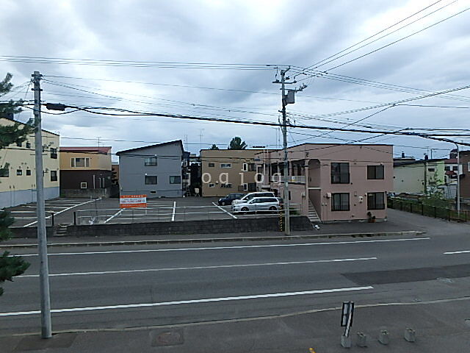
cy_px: 176
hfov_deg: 79.0
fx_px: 285
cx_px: 235
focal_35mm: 21
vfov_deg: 63.4
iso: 125
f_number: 6
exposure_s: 1/500
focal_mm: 3.7
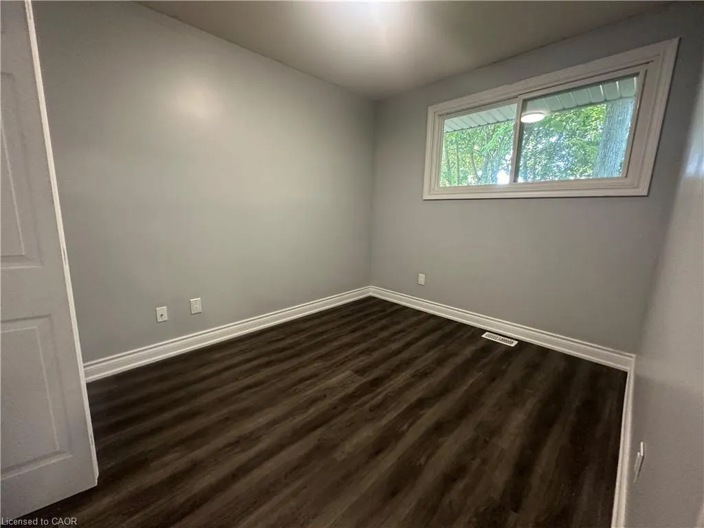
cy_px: 264
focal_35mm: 14
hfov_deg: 102.1
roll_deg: -0.9
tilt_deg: -8.0
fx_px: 285
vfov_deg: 85.7
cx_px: 352
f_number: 2.2
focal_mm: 2.22
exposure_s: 1/60
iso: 250
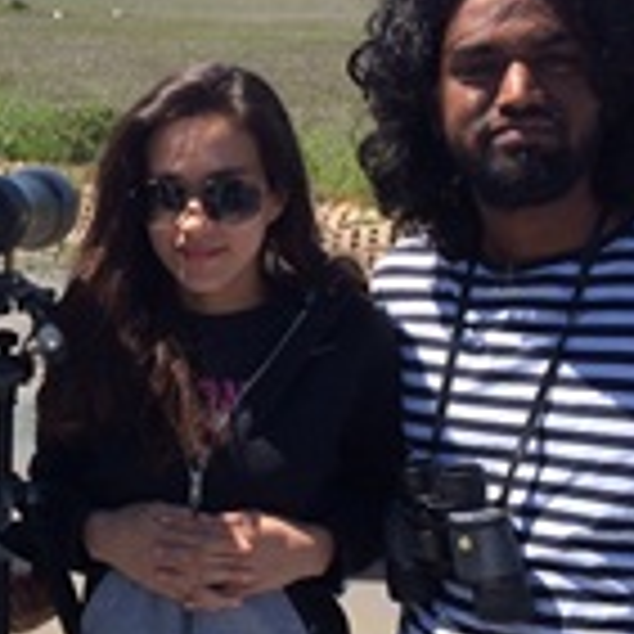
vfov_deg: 23.1
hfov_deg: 22.1
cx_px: -9
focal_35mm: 75
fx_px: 1554
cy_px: 346
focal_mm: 4.12
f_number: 2.2
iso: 32
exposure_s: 1/1520
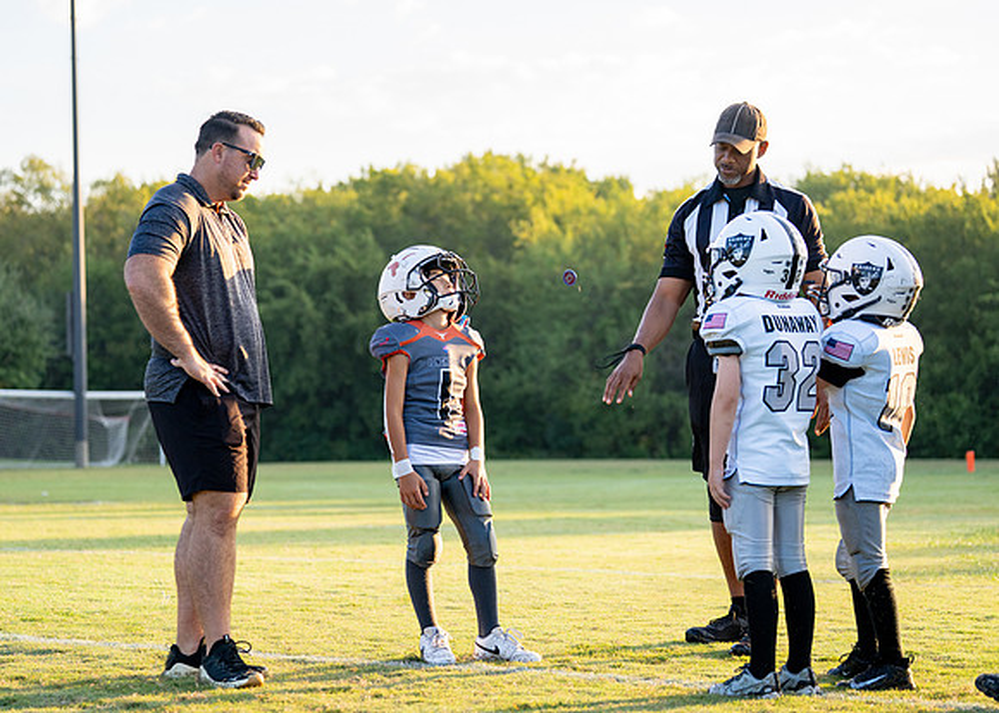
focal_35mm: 76
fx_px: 2146
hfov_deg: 26.2
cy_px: 354
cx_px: 452
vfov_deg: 18.9
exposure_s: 1/1250
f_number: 2.8
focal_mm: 70
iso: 400
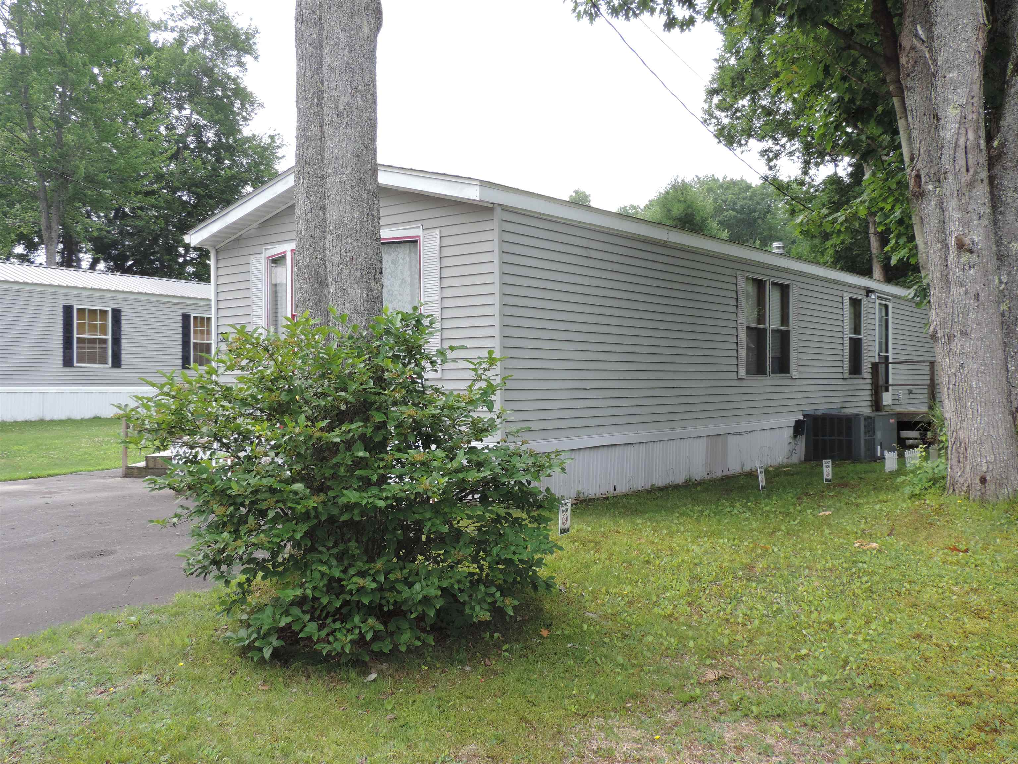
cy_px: 382
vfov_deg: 42.9
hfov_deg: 55.4
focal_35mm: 33
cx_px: 509
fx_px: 970
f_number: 3.2
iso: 80
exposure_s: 1/200
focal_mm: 5.8
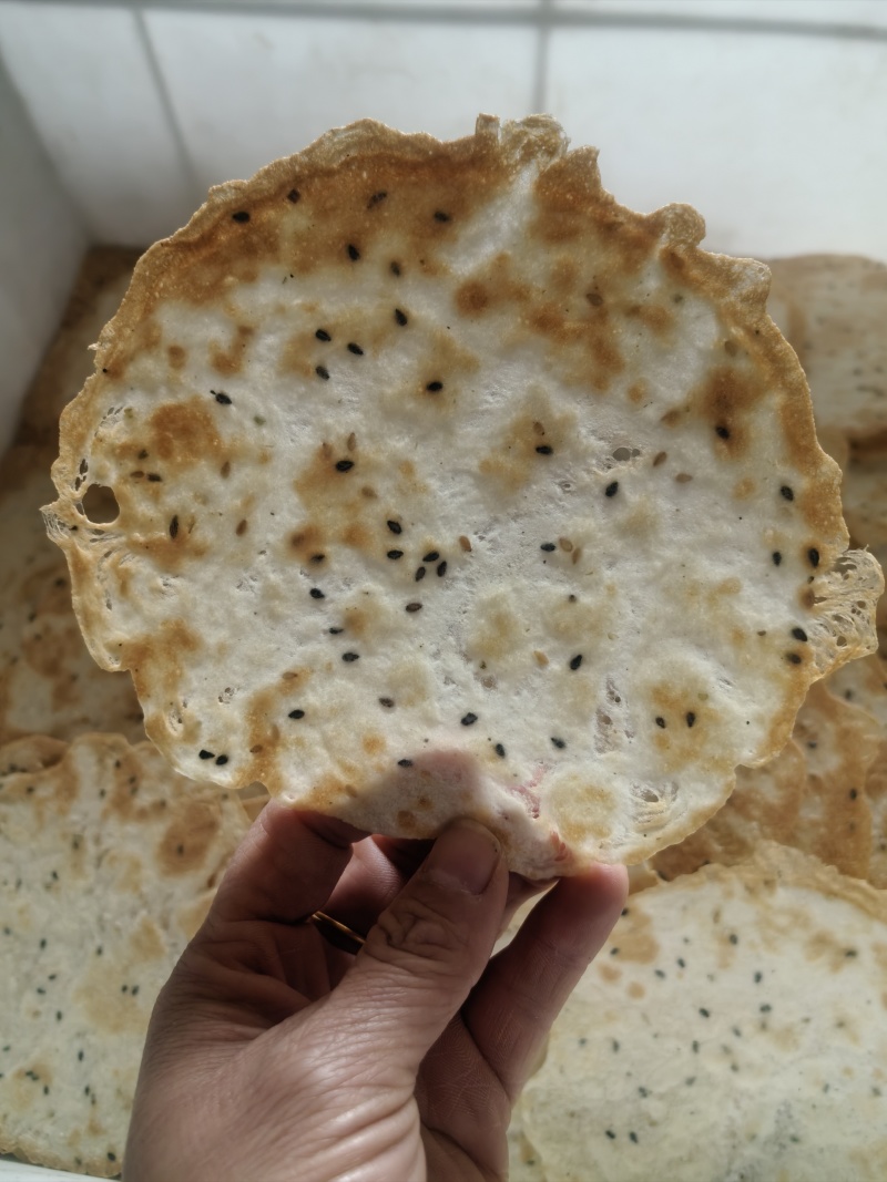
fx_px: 923
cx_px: 444
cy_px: 591
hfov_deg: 51.3
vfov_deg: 65.3
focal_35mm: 27
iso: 100
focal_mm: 5.72
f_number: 2
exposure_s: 1/50
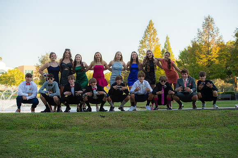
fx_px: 462
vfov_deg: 19.4
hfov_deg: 28.9
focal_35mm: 70
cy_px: 79
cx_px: 119
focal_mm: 70
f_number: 4.5
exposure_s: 1/250
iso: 125
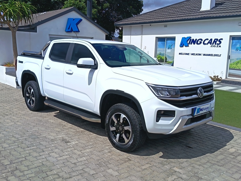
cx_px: 120
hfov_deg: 51.4
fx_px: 251
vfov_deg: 39.7
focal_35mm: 36
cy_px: 90
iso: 107
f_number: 1.75
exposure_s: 1/2198
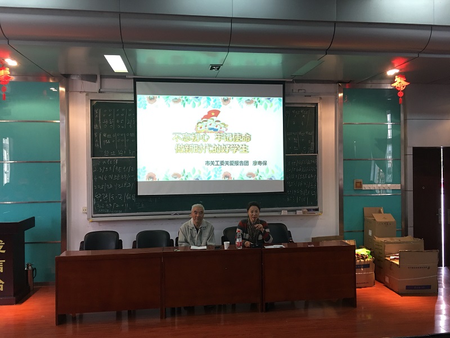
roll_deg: +0.3
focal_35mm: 29
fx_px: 377
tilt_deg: +0.5
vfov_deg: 48.2
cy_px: 169
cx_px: 225
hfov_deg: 61.7
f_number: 2.2
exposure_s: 1/17
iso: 64
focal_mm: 4.15
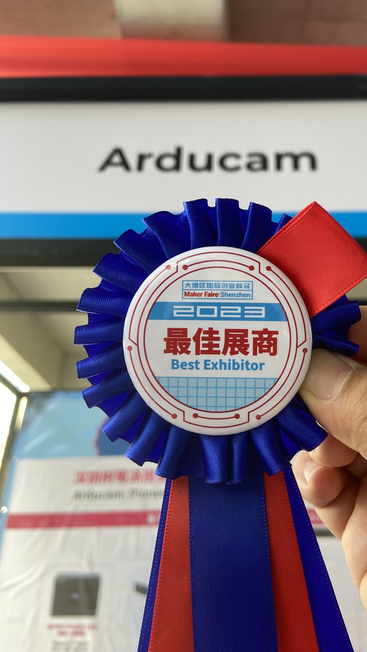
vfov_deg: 66.1
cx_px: 244
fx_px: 502
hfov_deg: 39.7
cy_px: 323
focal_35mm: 29
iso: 64
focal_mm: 4.25
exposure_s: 1/100
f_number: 1.8
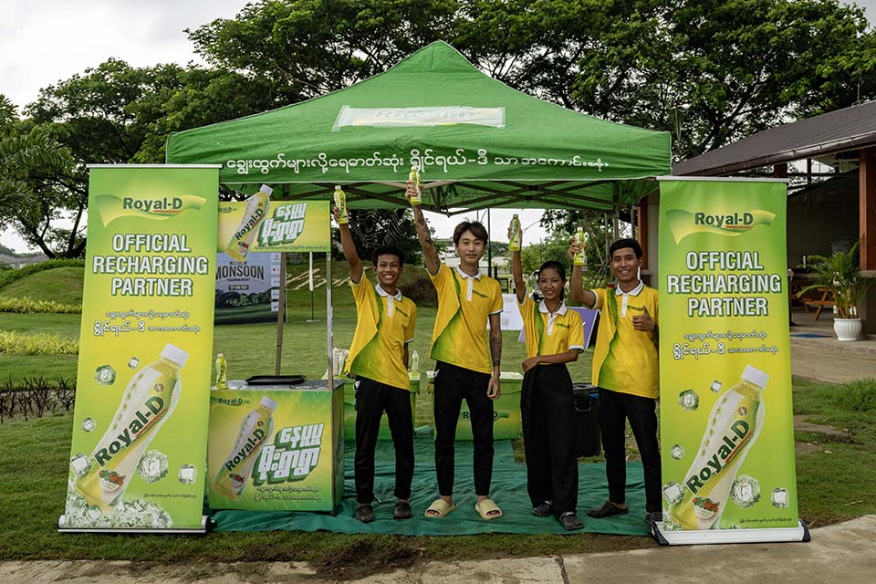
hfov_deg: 57.2
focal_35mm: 33
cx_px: 438
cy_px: 292
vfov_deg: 40.0
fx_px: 803
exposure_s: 1/400
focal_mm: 33
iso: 250
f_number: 5.6
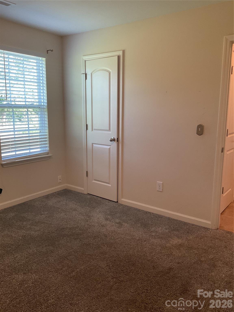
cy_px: 156
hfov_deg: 48.2
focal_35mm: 29
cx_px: 117
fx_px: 261
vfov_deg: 61.7
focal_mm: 3
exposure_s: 1/50
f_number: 1.8
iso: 80
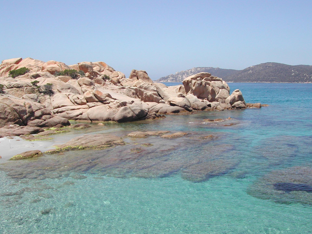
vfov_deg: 37.7
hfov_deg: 49.0
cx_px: 156
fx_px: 343
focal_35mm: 38
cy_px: 117
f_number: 7.6
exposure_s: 1/216
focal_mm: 8
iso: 100
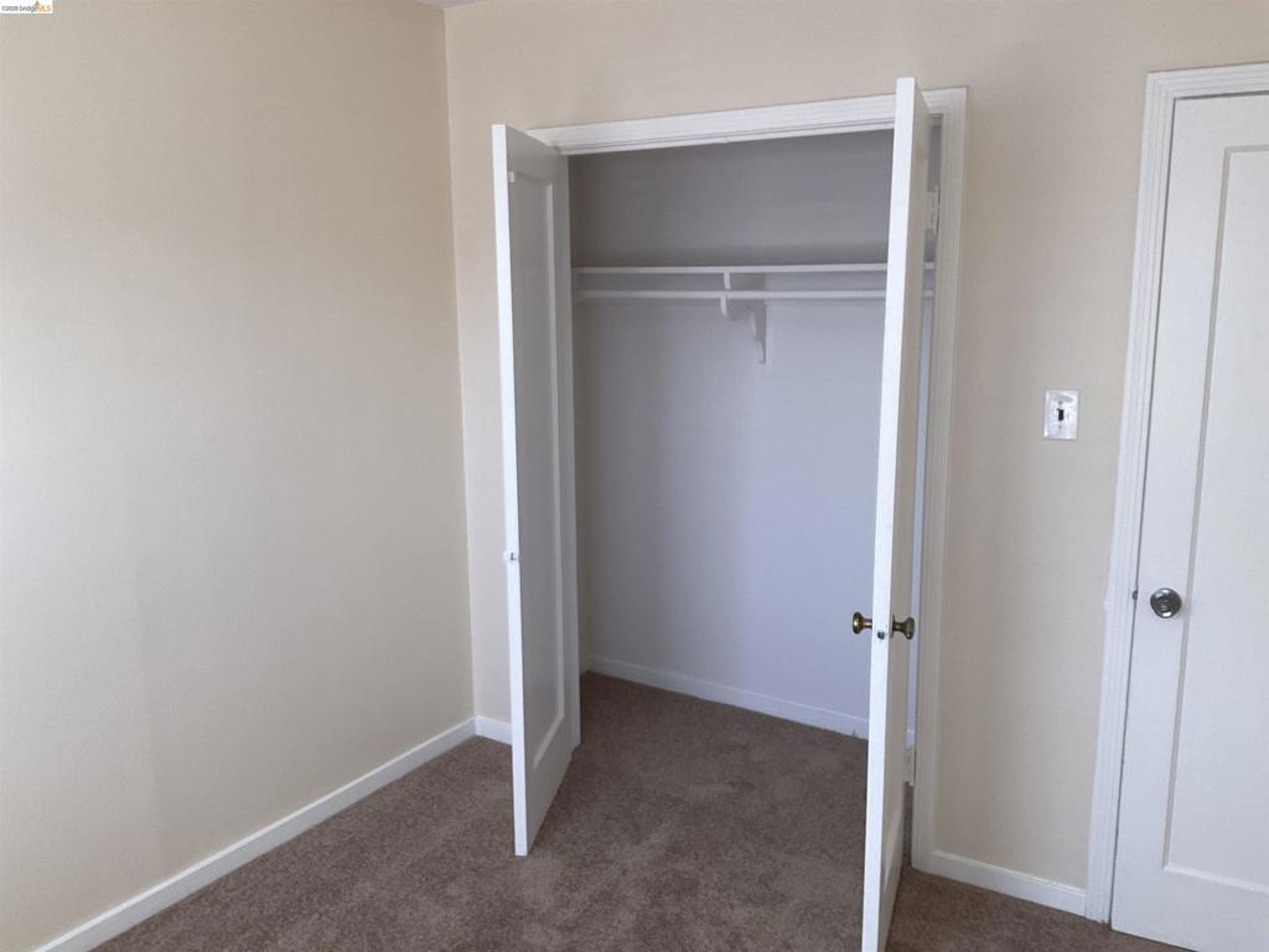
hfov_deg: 61.7
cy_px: 476
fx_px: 1063
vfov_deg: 48.2
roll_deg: +1.7
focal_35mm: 29
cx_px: 634
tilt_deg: -10.2
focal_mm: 3
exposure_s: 1/60
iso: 80
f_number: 1.8
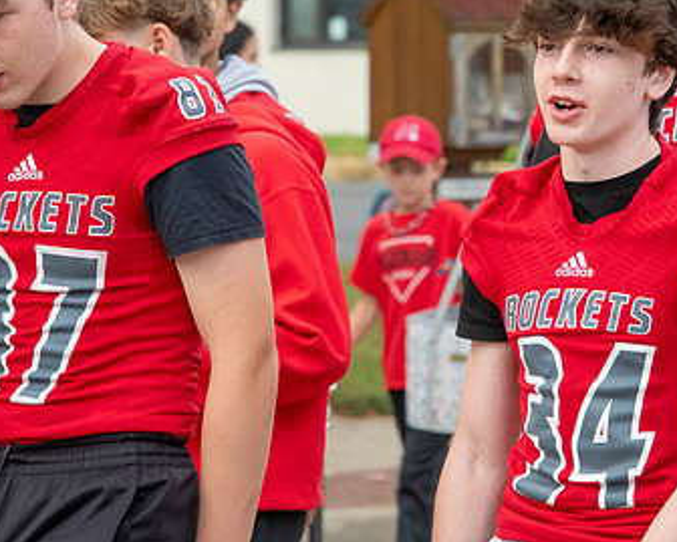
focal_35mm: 373
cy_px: 241
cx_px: 411
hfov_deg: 5.2
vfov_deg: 4.2
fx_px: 7476
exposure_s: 1/250
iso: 3200
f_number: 11
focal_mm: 230
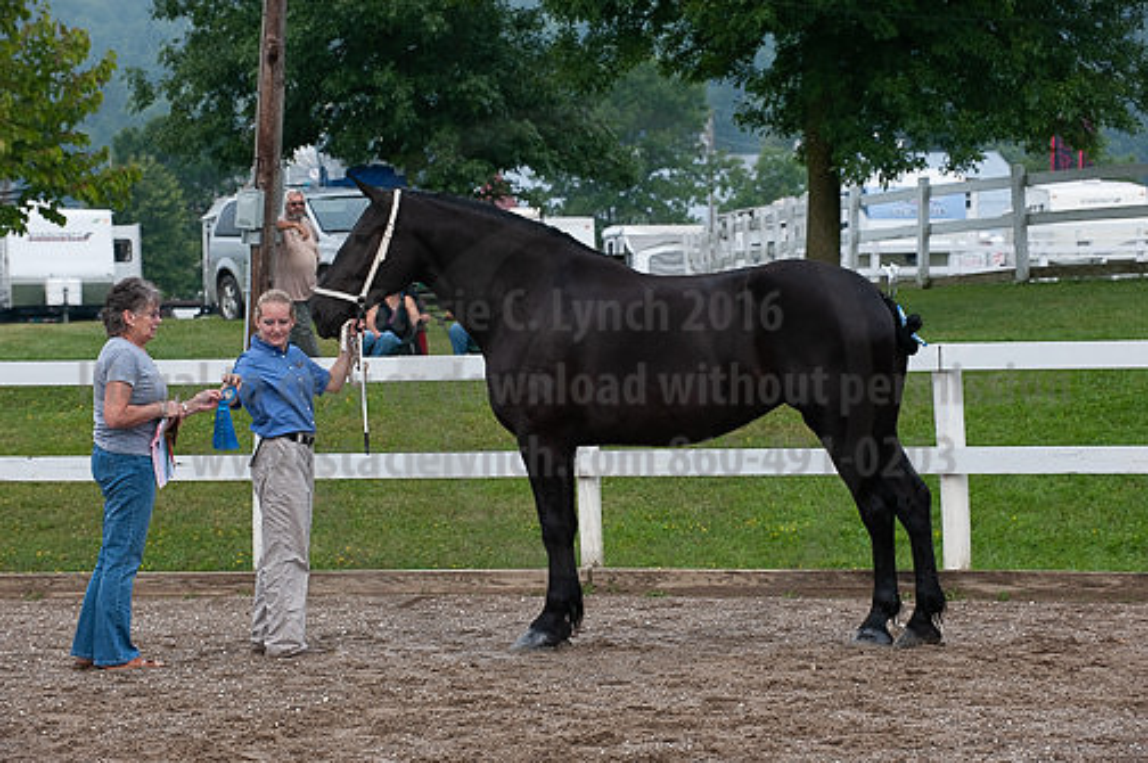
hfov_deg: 14.7
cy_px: 382
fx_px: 4460
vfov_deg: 9.8
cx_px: 574
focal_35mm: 140
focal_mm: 140
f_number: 5.6
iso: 800
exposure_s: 1/1000
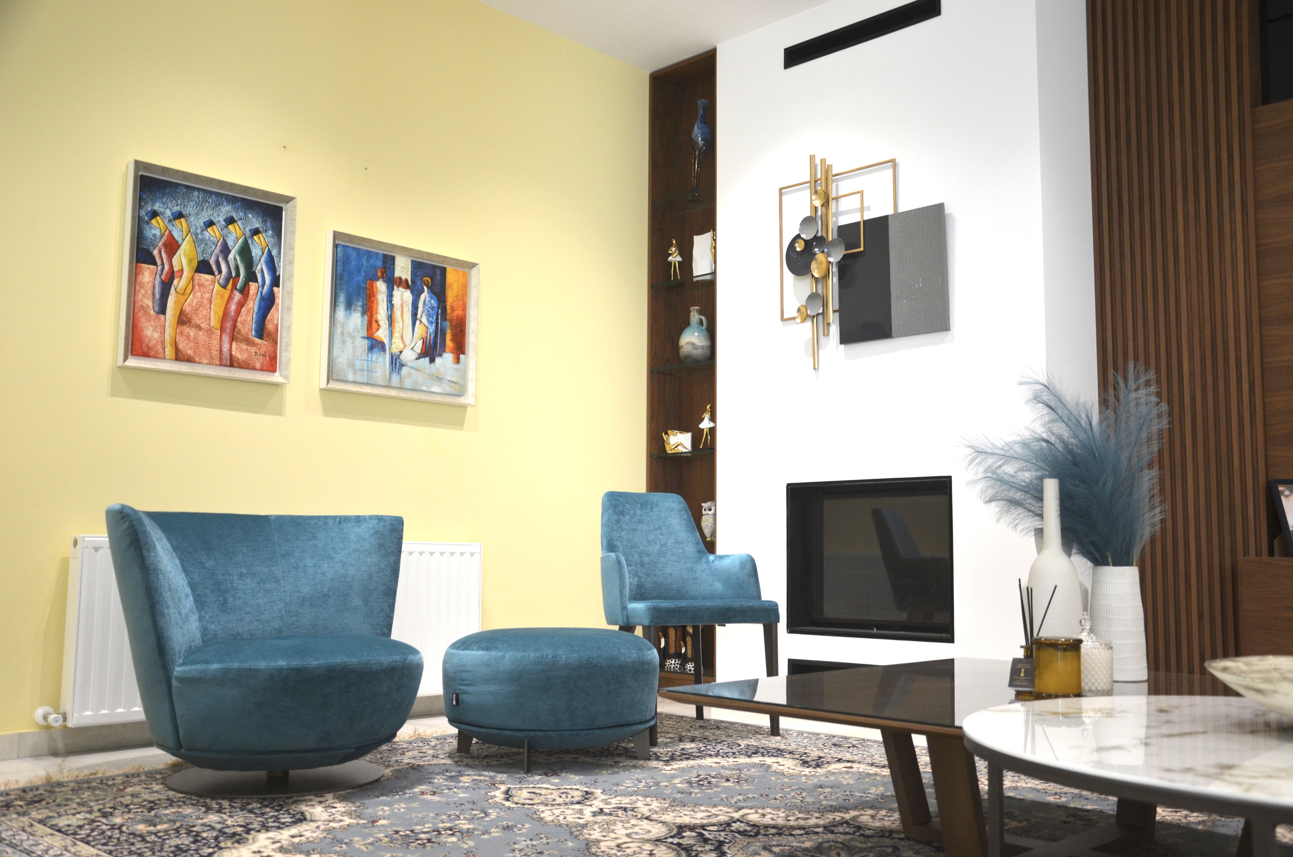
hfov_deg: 57.3
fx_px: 1183
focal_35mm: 33
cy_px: 428
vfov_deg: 39.8
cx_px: 646
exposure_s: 1/60
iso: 640
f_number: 4
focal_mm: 22
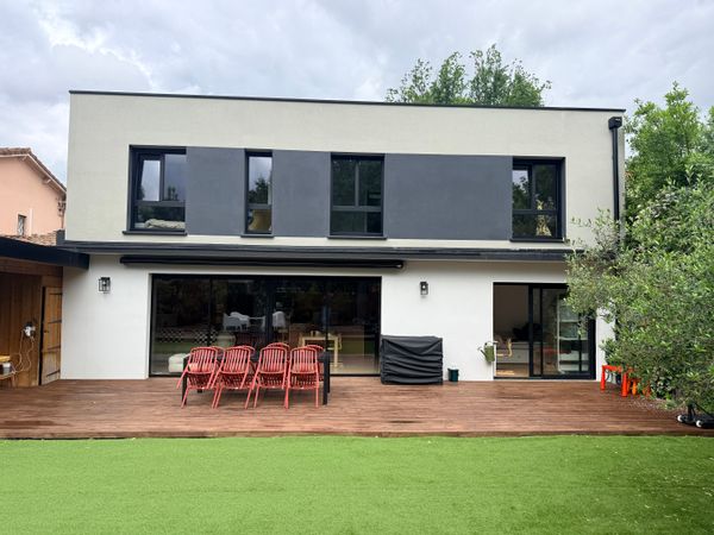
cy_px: 268
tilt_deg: +2.2
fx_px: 495
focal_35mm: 24
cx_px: 357
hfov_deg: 71.6
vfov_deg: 56.8
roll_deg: -0.5
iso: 80
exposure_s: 1/3425
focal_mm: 6.76
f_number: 1.78
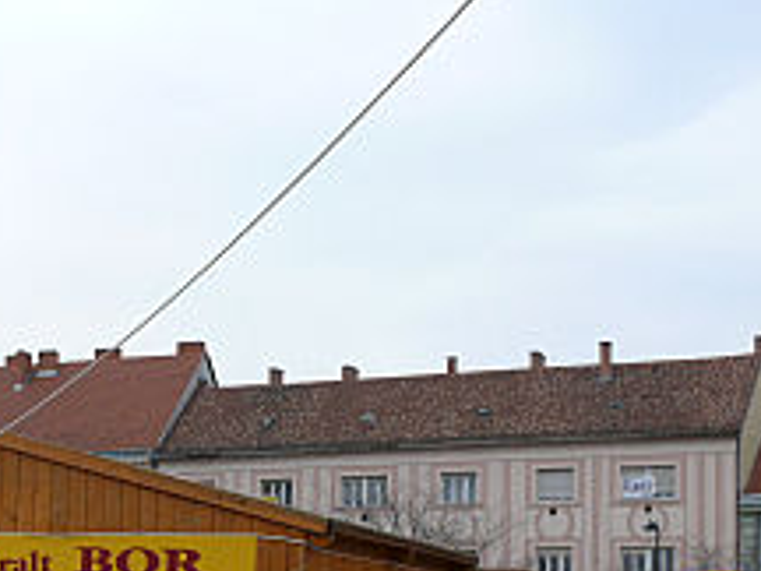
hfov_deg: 24.4
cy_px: 582
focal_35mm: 77
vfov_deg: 18.6
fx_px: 1693
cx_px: 35
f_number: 4.5
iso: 100
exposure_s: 1/200
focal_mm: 7.8
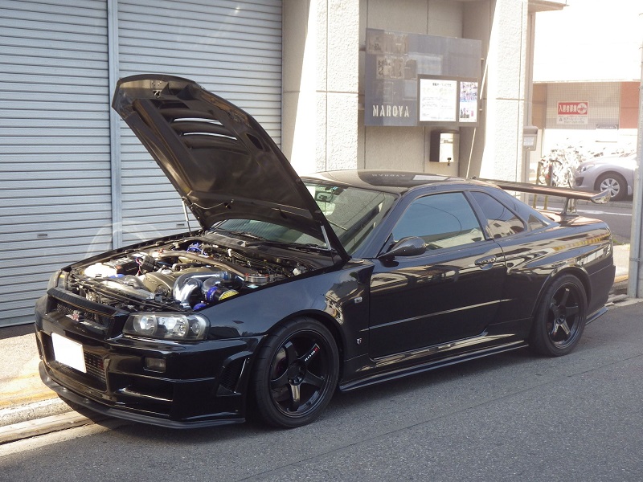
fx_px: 947
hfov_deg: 37.5
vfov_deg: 28.6
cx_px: 322
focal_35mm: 51
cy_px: 241
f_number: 4.4
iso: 125
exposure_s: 1/160
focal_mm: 9.1
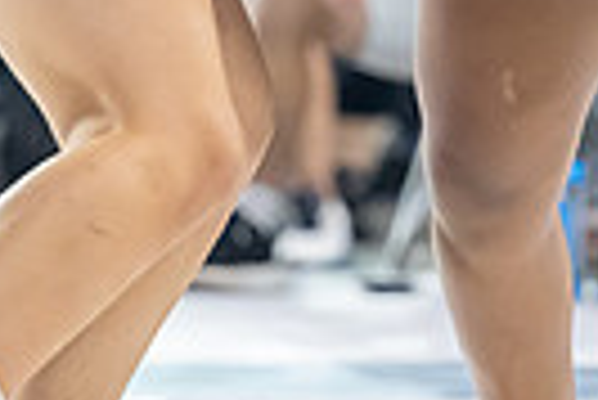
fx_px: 8697
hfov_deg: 3.9
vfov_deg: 2.6
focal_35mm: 523
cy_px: -338
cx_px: 404
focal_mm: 110
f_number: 2.8
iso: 5600
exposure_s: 1/800
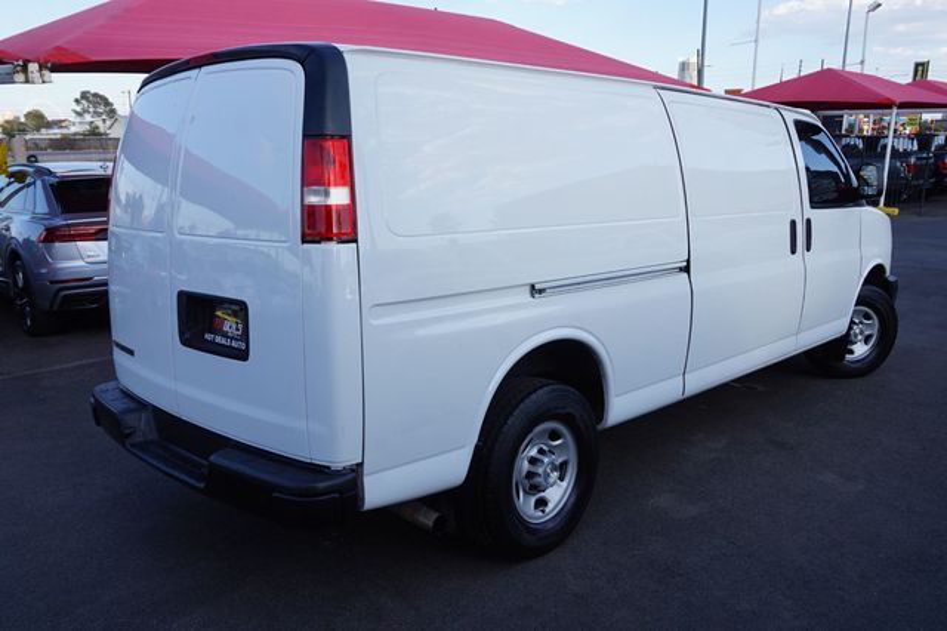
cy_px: 316
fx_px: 789
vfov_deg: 43.6
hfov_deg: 62.0
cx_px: 474
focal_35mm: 30
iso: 100
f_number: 9
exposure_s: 1/80
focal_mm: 20
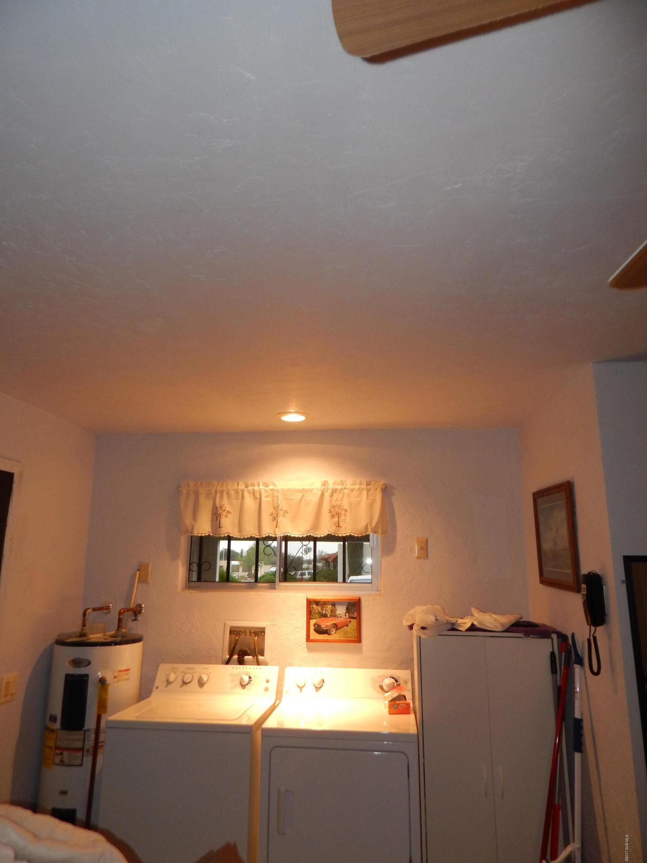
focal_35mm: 23
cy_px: 432
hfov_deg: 58.9
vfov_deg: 73.9
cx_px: 324
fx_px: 573
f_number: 3
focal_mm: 4
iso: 200
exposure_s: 1/30
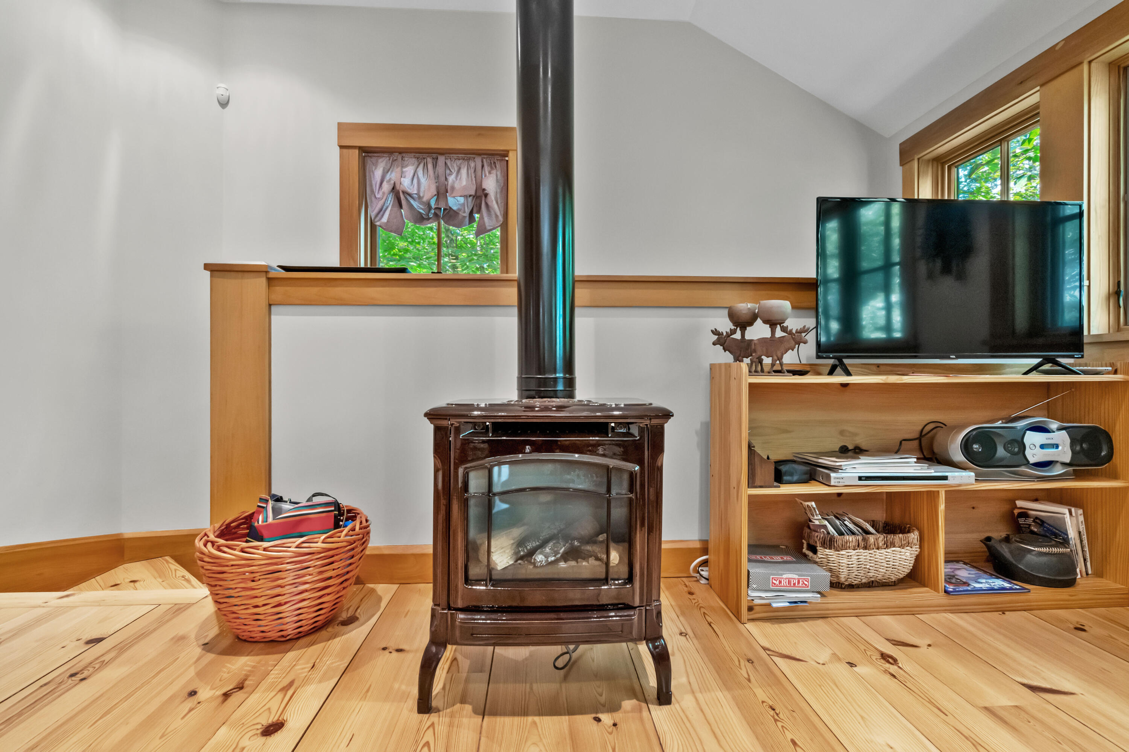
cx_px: 564
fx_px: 533
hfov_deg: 93.3
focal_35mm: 17
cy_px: 376
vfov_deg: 70.4
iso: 5000
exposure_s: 1/30
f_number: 8
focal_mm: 17
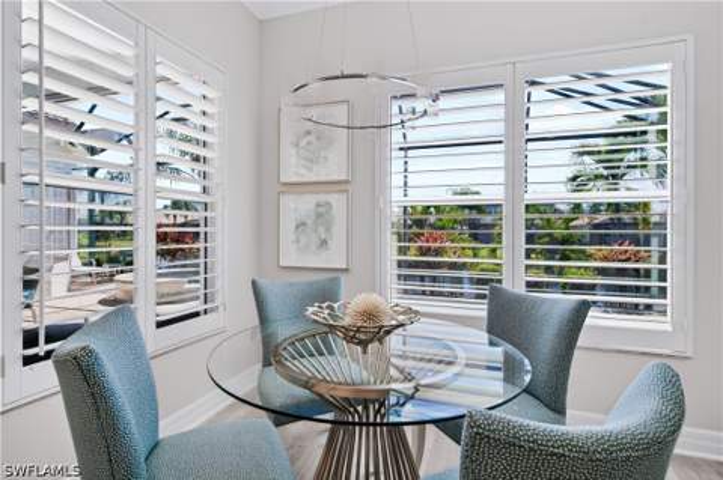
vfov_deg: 70.3
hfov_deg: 93.3
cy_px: 240
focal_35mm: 17
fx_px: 341
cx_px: 362
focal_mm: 17
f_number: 8
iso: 400
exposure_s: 1/40
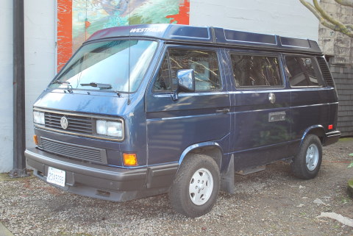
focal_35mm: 45
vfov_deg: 29.9
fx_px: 442
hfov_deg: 43.6
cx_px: 176
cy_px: 118
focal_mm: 30
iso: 160
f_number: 4.8
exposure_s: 1/125
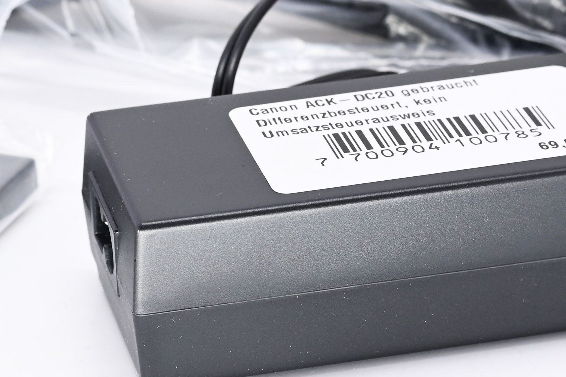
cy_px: 191
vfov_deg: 7.0
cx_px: 264
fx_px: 3082
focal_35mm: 196
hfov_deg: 10.5
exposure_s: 1/160
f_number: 9
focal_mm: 56
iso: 500
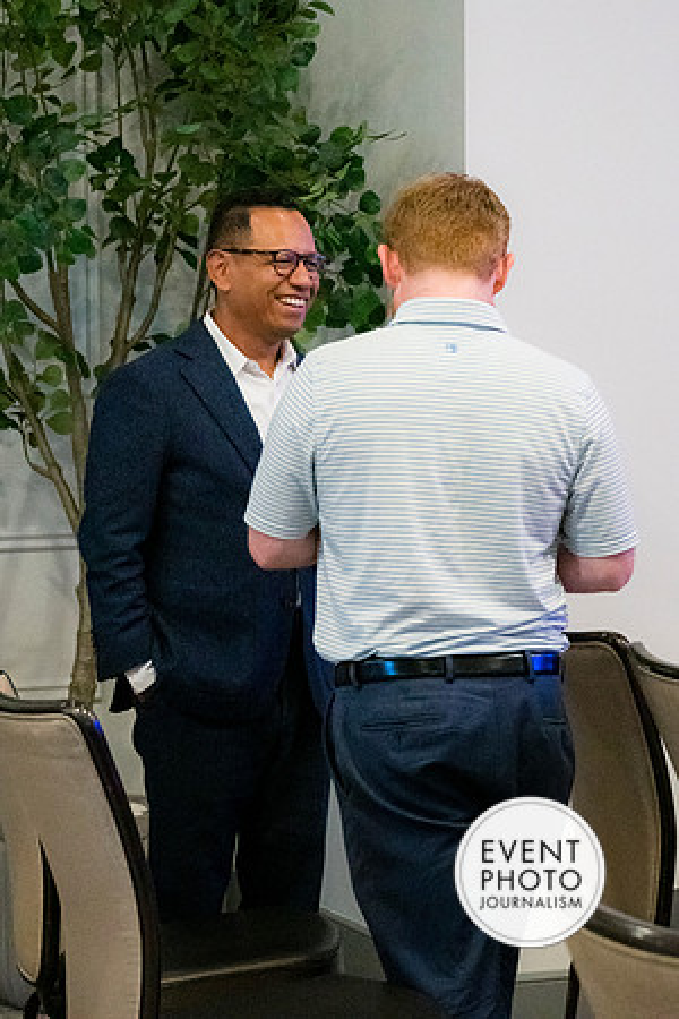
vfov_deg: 24.2
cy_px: 510
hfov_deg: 16.3
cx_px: 340
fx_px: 2376
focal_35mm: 84
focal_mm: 56
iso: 6400
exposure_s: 1/160
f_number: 5.6
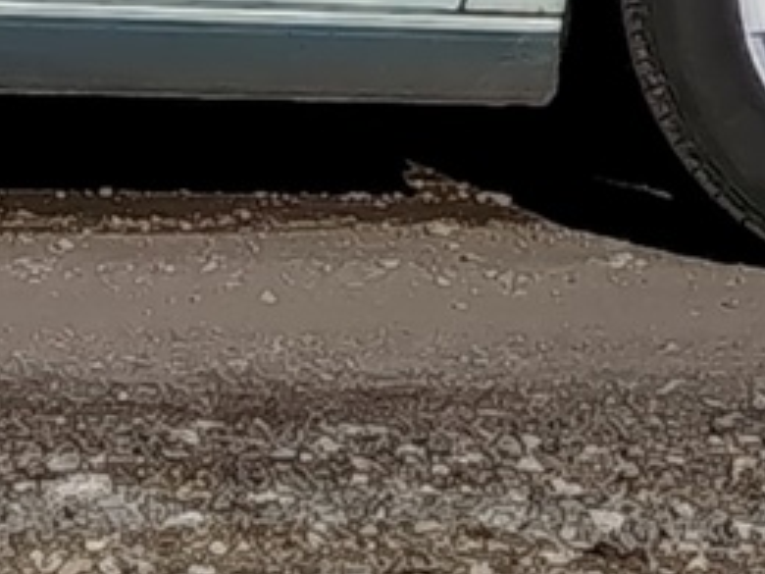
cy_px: -786
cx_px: -547
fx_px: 6807
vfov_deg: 4.7
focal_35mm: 308
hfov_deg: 6.3
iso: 52
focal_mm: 5.24
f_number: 1.7
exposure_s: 1/4059
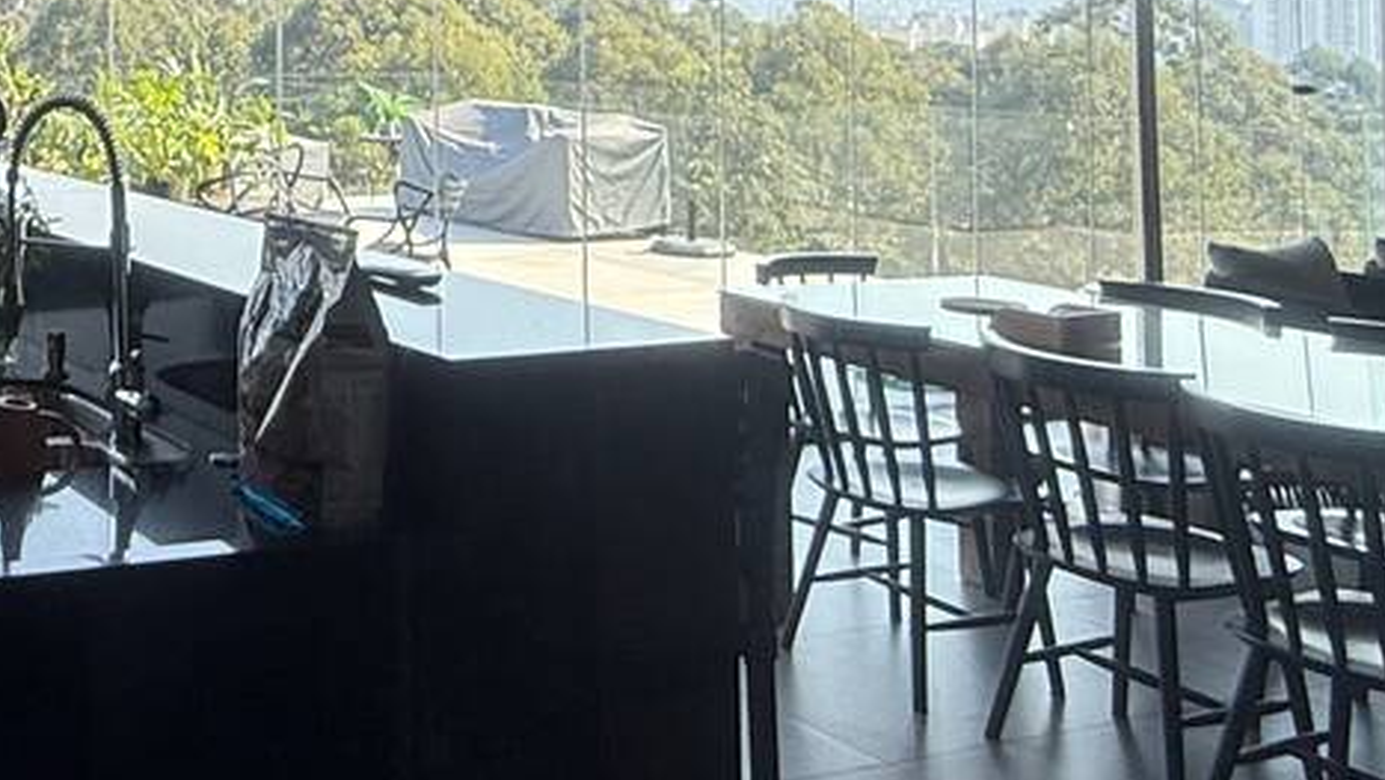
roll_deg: -0.7
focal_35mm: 47
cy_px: -59
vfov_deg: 24.0
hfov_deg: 37.8
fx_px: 1727
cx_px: -68
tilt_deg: +2.7
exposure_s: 1/430
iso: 64
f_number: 2.2
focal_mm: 2.22
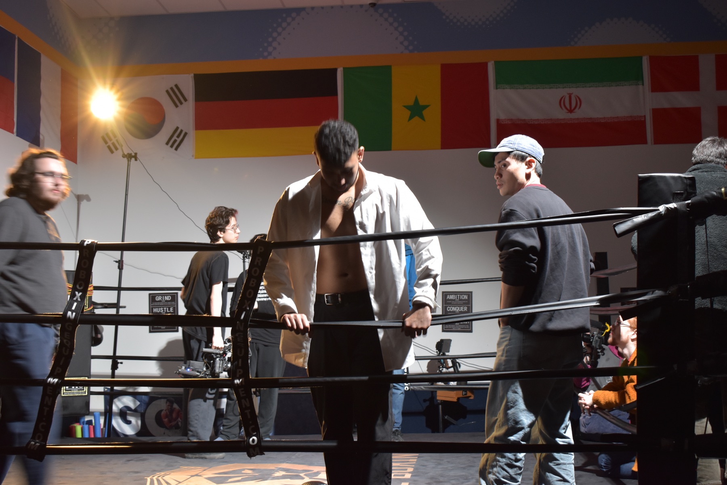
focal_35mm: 48
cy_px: 242
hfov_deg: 41.1
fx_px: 969
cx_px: 364
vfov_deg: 28.1
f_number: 5.6
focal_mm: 32
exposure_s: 1/25
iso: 800
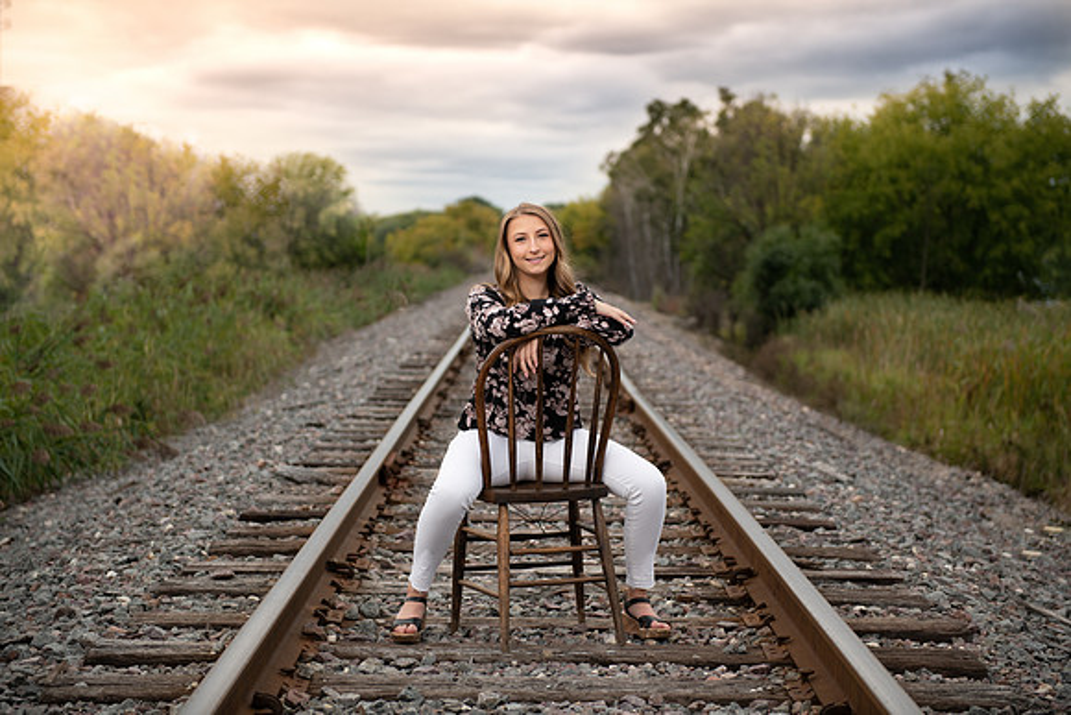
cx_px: 536
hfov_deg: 28.8
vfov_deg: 19.5
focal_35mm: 70
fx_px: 2083
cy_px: 358
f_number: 2.8
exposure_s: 1/1000
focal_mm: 70
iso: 100
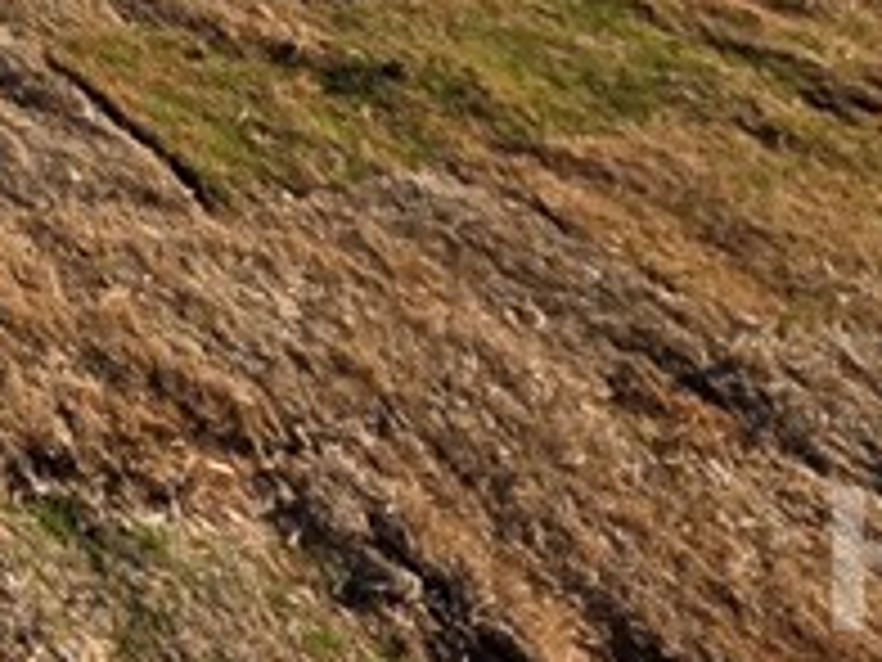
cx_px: -855
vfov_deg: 15.3
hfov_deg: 18.8
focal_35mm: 68
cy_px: -811
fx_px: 1733
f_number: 1.9
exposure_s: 1/2510
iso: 40
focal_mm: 2.2
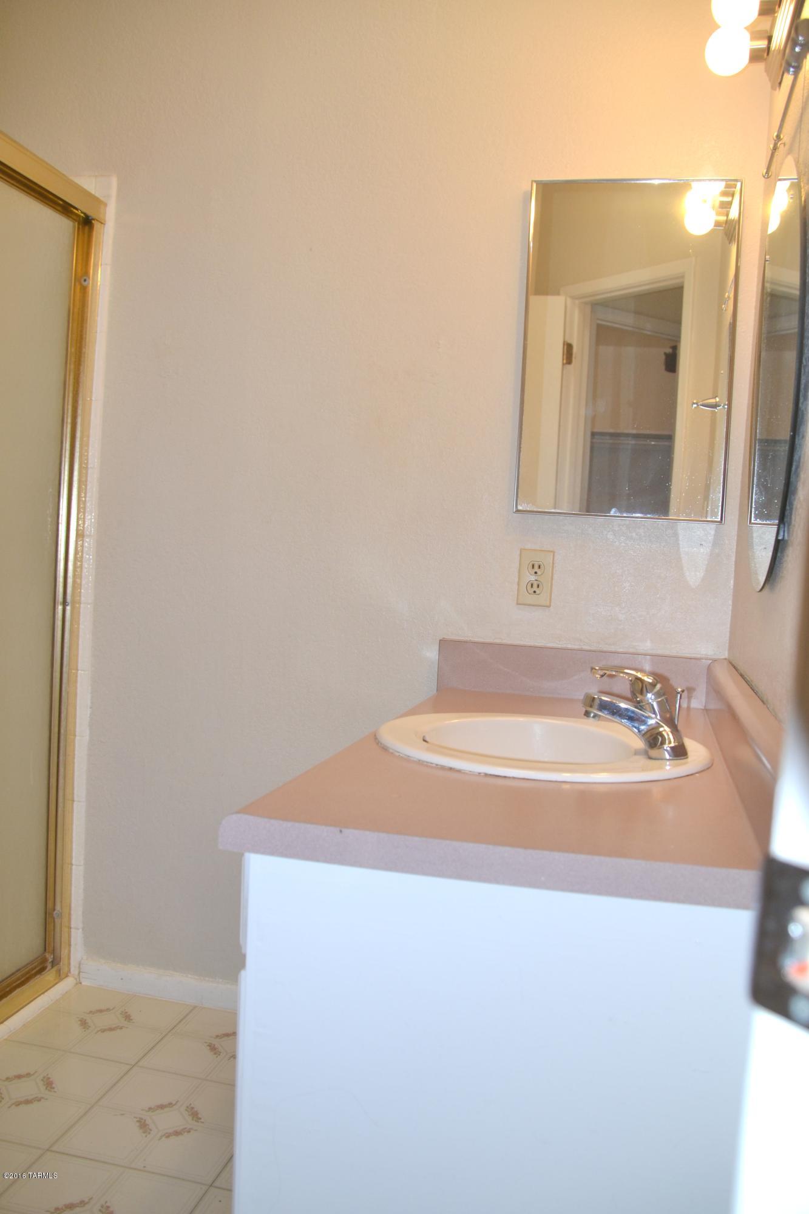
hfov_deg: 43.6
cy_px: 607
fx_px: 1011
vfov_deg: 61.9
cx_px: 404
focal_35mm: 30
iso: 320
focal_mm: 20
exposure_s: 1/125
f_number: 4
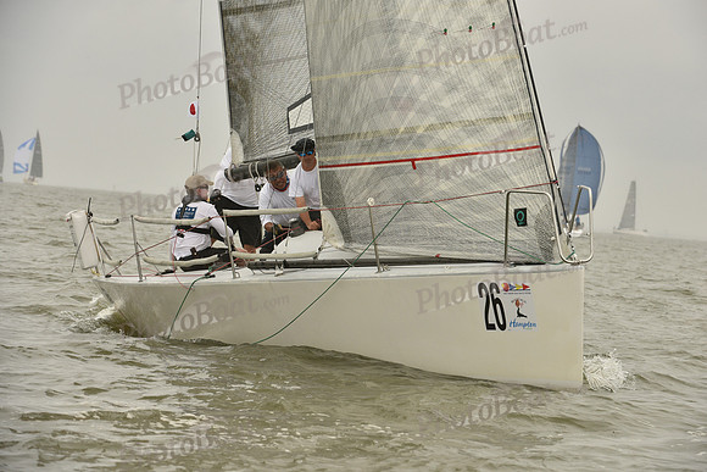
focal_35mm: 200
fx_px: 3929
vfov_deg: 6.9
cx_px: 354
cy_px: 236
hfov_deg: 10.3
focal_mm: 200
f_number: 9
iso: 400
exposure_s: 1/800
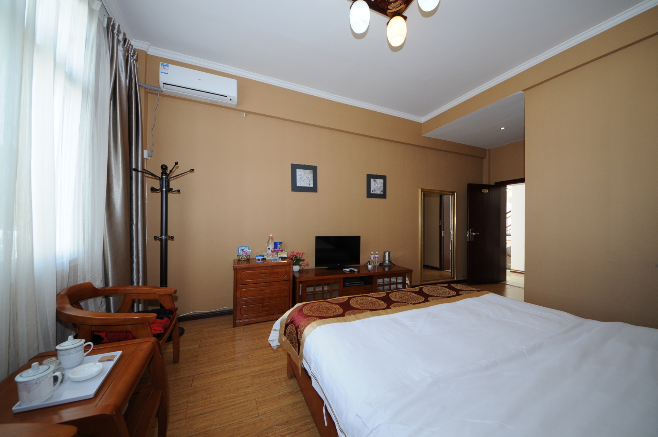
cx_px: 329
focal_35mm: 12
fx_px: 219
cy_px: 218
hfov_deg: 112.7
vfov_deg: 89.9
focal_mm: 8
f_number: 4.5
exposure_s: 1/50
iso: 400
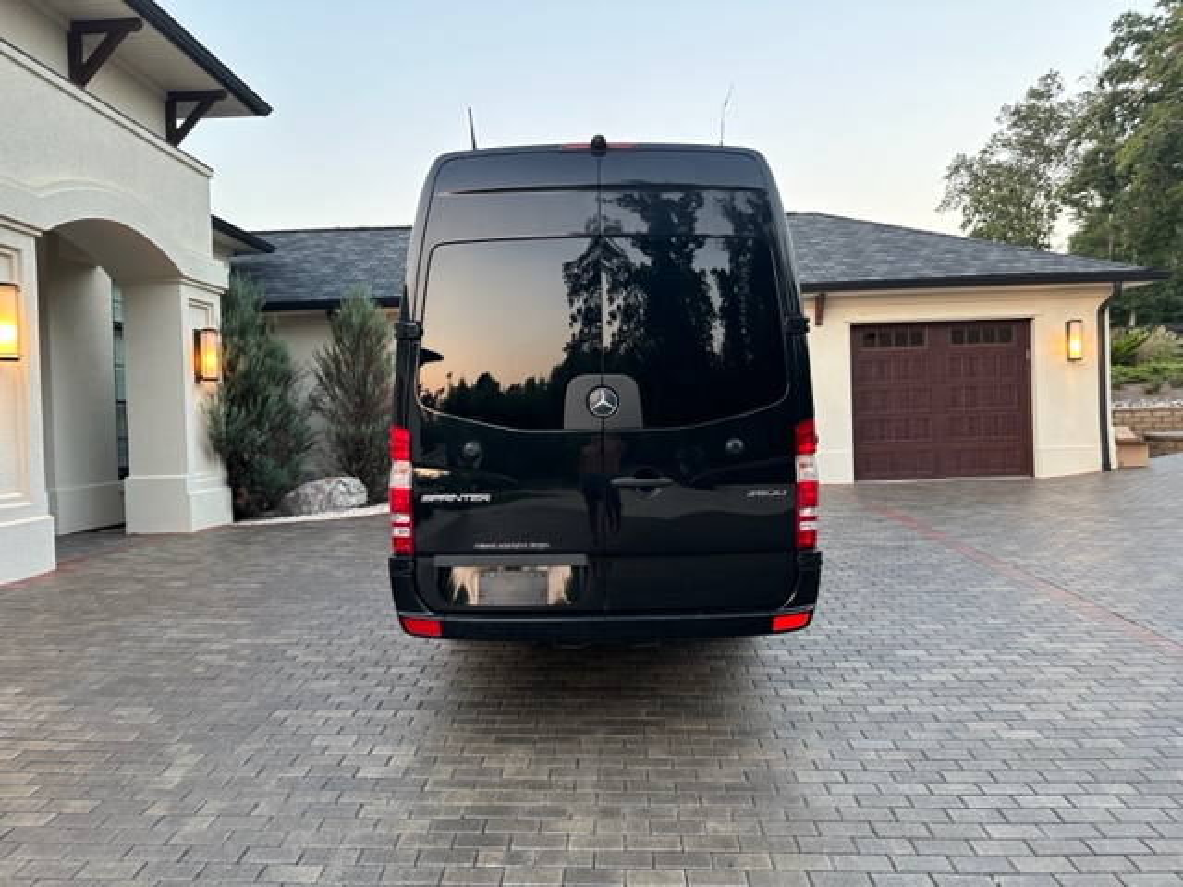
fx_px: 820
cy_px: 444
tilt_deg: -0.4
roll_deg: +1.7
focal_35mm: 24
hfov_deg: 71.6
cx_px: 592
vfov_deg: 56.8
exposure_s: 1/60
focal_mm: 6.86
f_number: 1.78
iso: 125
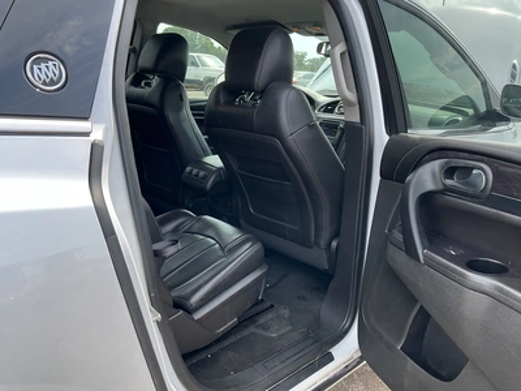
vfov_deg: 49.7
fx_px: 421
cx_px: 260
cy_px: 196
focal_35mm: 28
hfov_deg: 63.4
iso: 20
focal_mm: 3
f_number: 1.8
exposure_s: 1/223
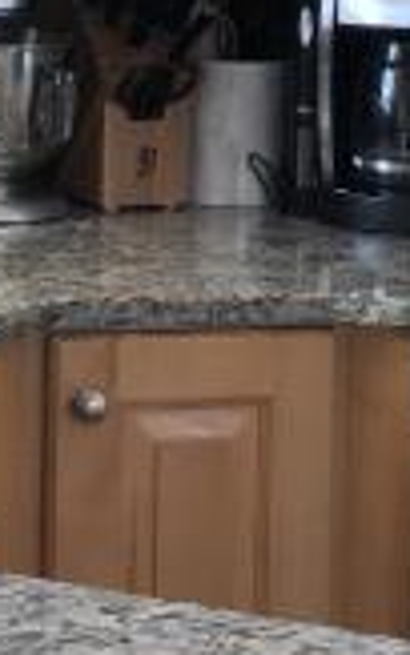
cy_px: 20
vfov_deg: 9.6
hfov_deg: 6.0
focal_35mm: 217
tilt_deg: -5.5
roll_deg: -0.9
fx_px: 3876
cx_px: -121
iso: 64
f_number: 2.4
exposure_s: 1/60
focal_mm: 6
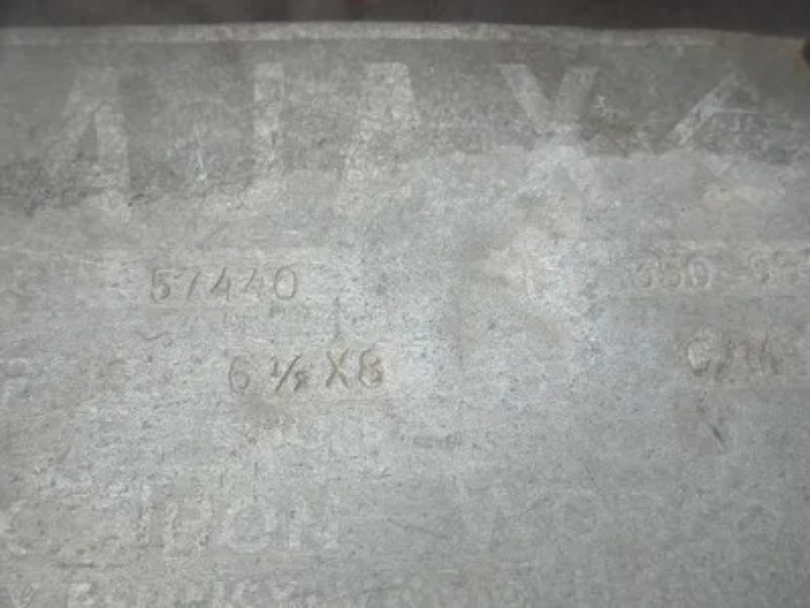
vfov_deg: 40.7
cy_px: 304
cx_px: 405
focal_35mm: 35
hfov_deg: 52.6
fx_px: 819
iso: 64
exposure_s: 1/250
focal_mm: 6.1
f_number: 3.2
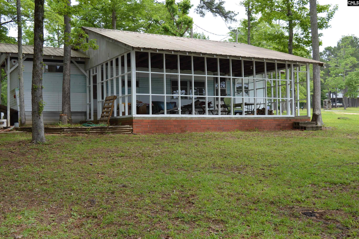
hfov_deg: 45.0
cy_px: 120
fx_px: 433
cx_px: 180
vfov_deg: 30.8
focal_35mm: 44
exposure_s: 1/160
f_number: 6.3
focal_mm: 29
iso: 100
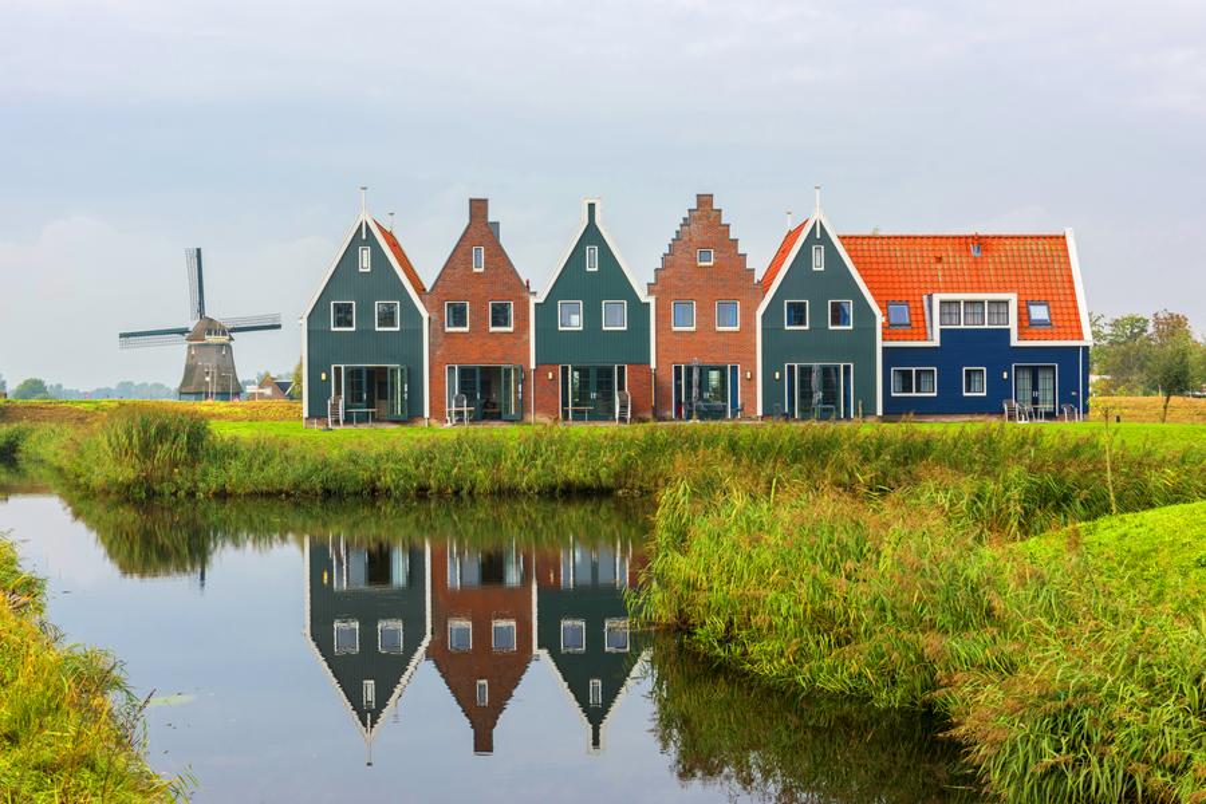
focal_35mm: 48
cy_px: 402
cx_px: 603
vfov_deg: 28.1
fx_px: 1608
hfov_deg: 41.1
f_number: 10
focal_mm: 48
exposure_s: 1/100
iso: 100
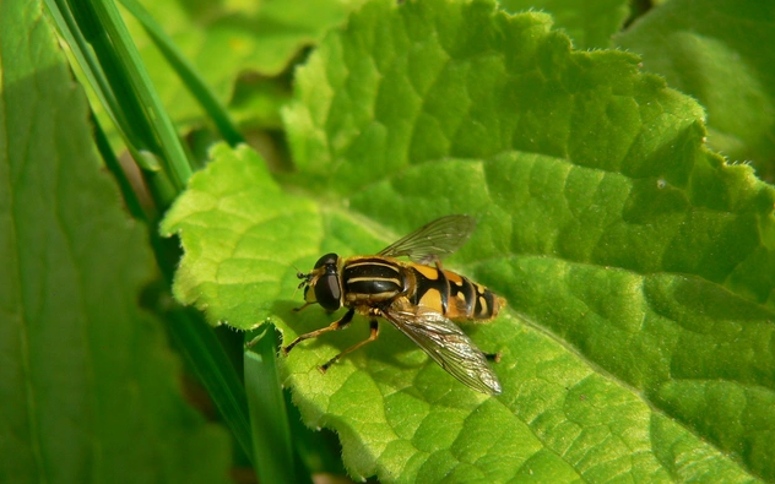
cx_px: 384
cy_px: 293
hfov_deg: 23.6
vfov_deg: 14.8
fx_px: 1859
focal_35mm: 88
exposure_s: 1/320
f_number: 4
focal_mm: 13.7
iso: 80
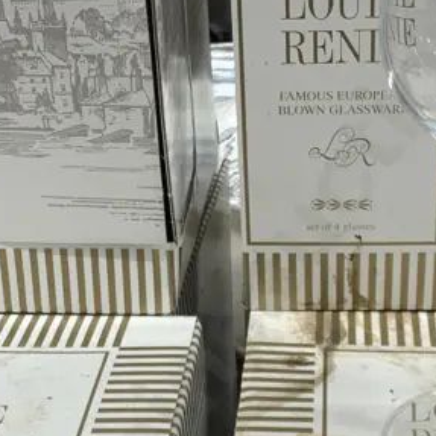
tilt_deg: -29.3
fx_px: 1168
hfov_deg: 21.1
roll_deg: +1.9
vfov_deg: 20.9
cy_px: 346
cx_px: 223
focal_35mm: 82
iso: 80
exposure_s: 1/100
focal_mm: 4.25
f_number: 1.8
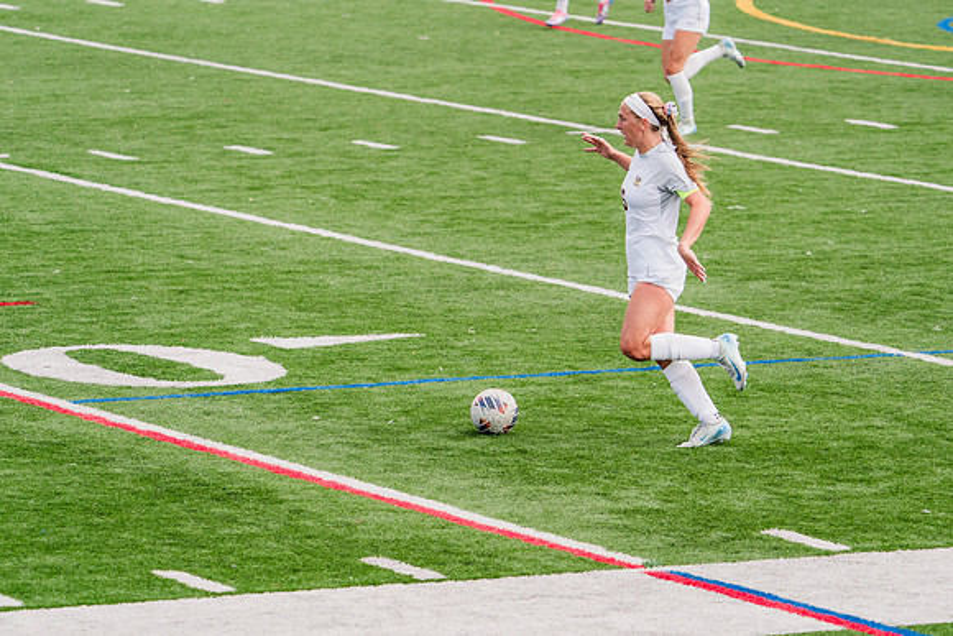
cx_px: 547
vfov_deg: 4.8
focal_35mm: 287
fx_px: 7603
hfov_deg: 7.2
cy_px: 271
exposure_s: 1/1600
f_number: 5.6
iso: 640
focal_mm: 250
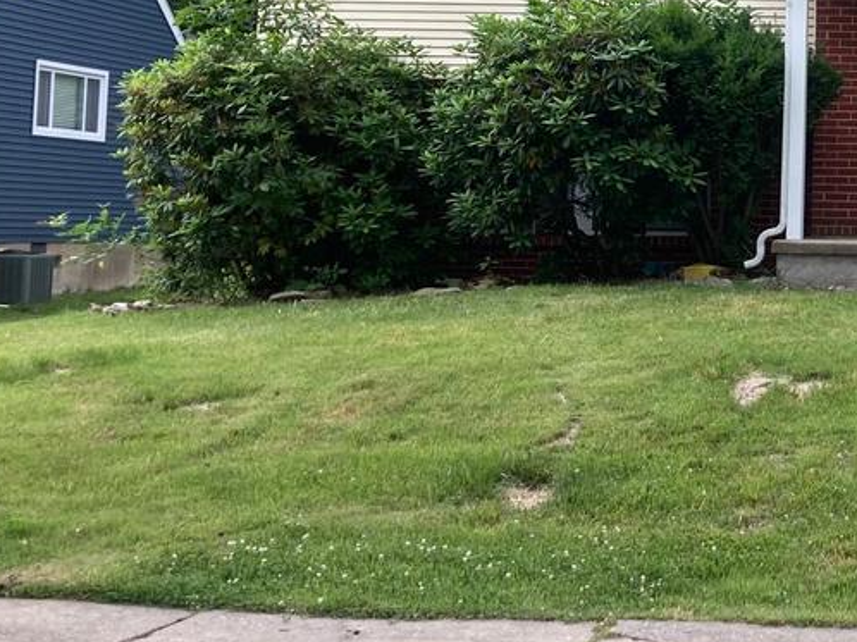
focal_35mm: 81
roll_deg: -2.3
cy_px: 145
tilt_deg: +2.9
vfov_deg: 18.1
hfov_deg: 22.1
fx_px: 2004
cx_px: 1051
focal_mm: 3.99
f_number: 1.8
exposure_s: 1/276
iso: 20
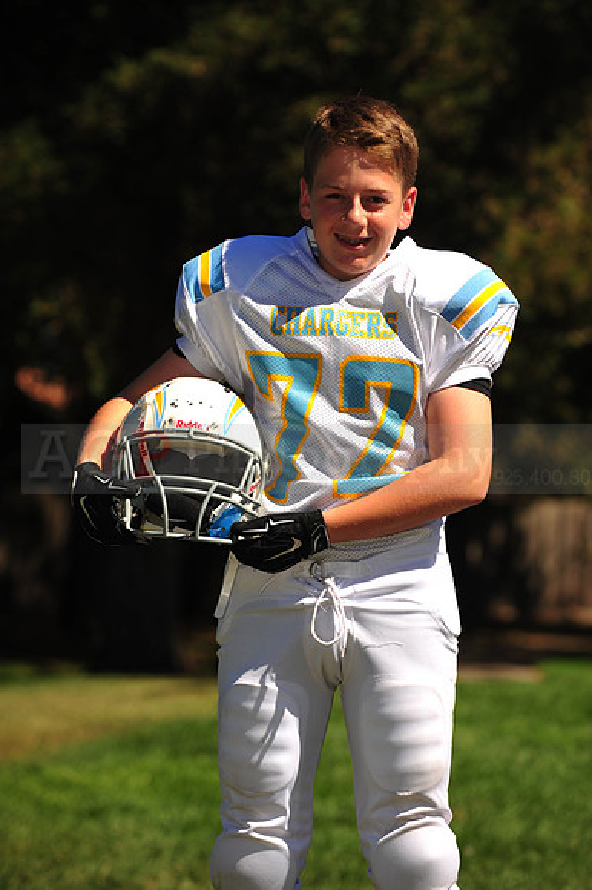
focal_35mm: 150
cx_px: 296
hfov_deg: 9.1
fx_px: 3704
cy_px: 445
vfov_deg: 13.7
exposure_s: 1/1000
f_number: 5
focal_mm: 150
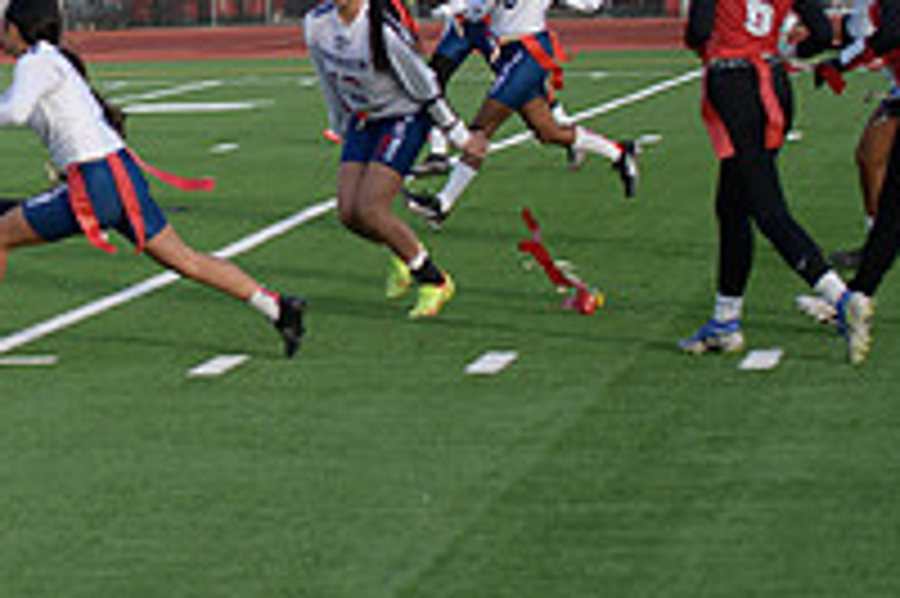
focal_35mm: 209
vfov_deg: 6.5
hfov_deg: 9.7
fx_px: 5221
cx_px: -112
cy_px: 70
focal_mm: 72
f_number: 2.8
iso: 640
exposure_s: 1/4000
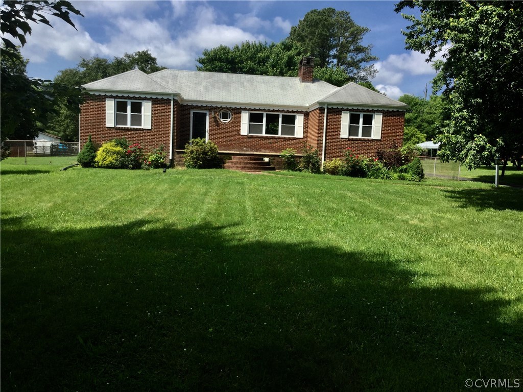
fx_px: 468
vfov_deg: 45.4
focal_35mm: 31
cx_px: 262
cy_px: 196
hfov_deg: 58.4
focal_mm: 3.3
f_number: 2.4
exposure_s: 1/1018
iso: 25
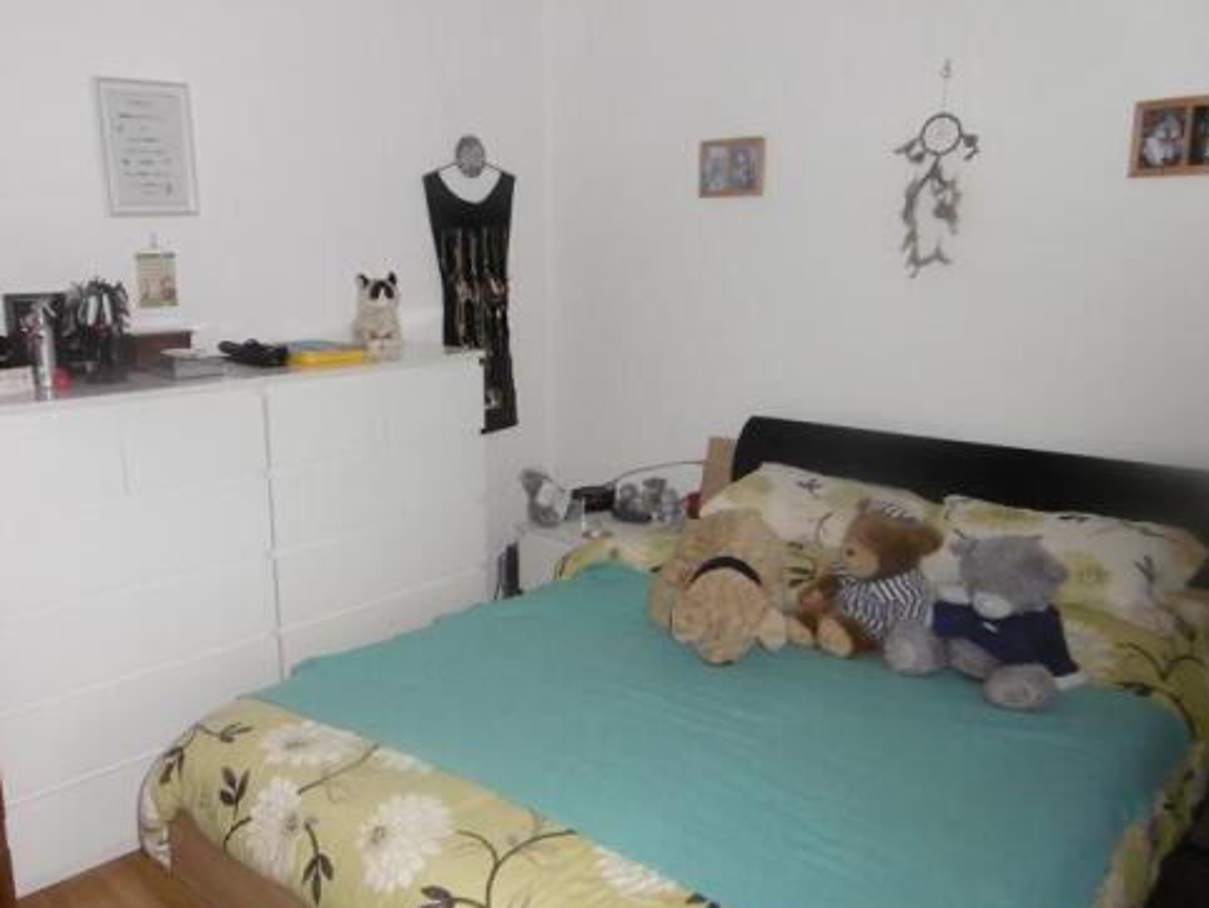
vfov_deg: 48.2
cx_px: 490
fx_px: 1013
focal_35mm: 29
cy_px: 485
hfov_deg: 61.2
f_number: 3.1
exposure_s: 1/60
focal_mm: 4.3
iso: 250
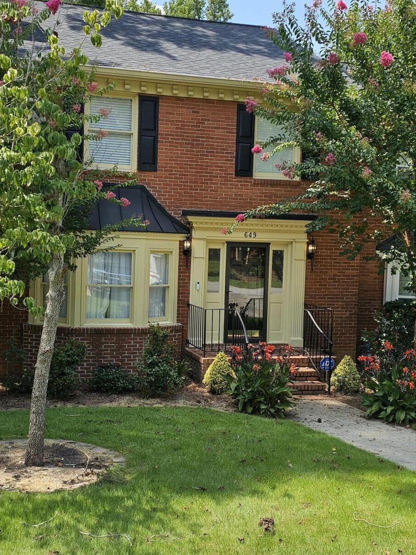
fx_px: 609
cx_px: 164
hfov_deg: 37.6
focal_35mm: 38
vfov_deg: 49.0
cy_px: 281
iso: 10
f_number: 1.7
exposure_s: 1/393
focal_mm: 6.3
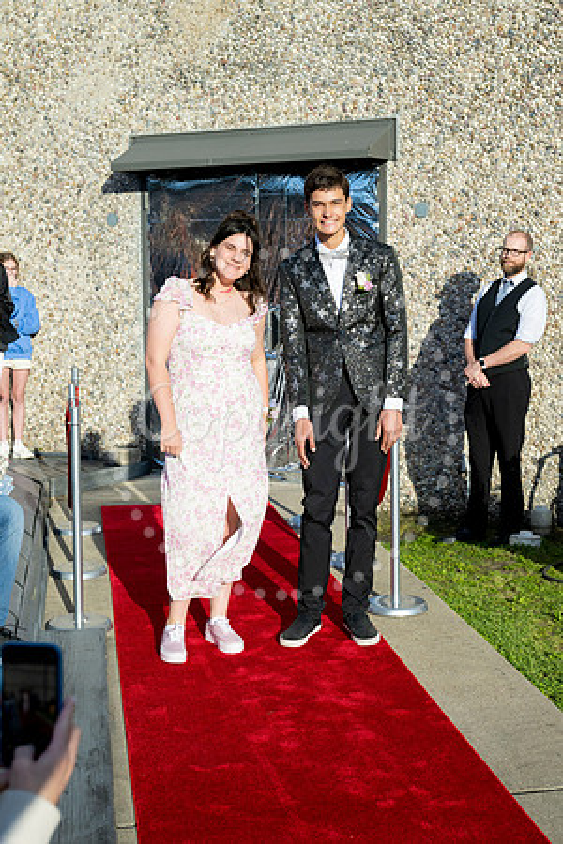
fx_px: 1267
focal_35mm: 54
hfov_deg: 25.1
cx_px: 282
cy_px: 422
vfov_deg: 36.9
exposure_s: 1/2500
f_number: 5.6
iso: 400
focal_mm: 54
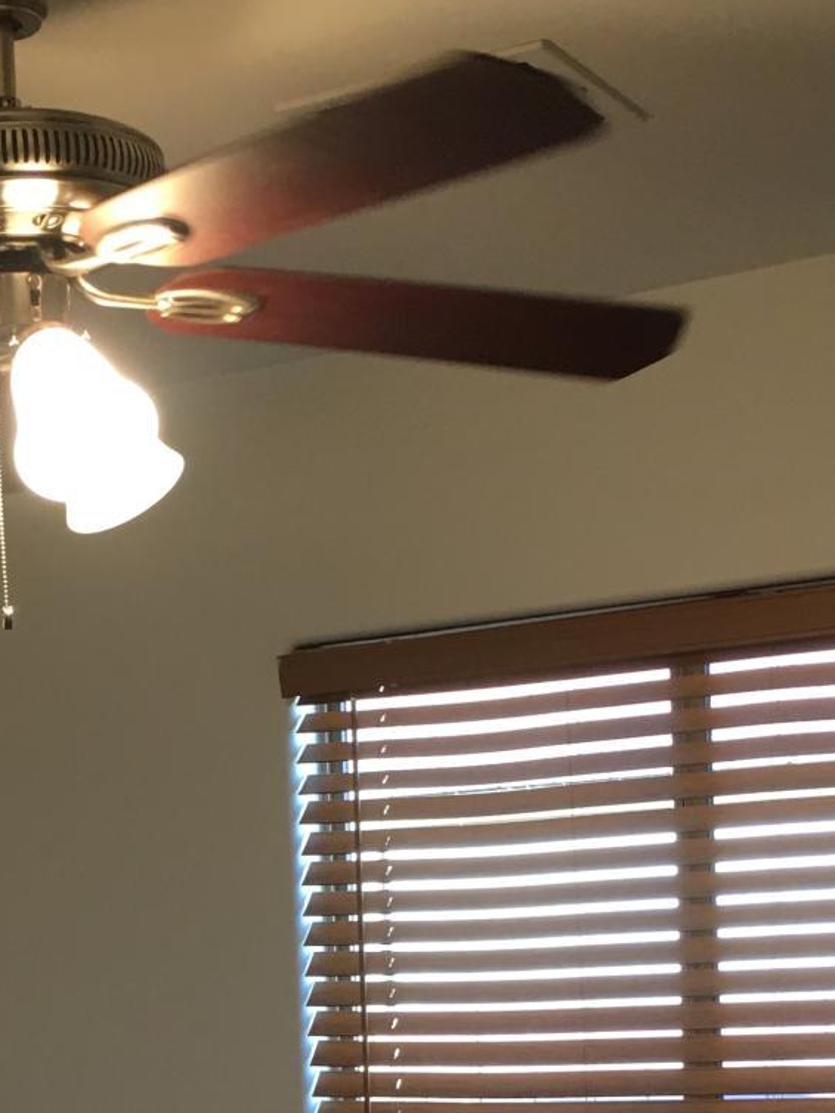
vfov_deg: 24.1
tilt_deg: -1.1
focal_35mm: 77
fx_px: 2476
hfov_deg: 18.9
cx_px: 145
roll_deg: +2.6
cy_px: 1138
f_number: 2.2
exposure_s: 1/30
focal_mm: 4.15
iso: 32
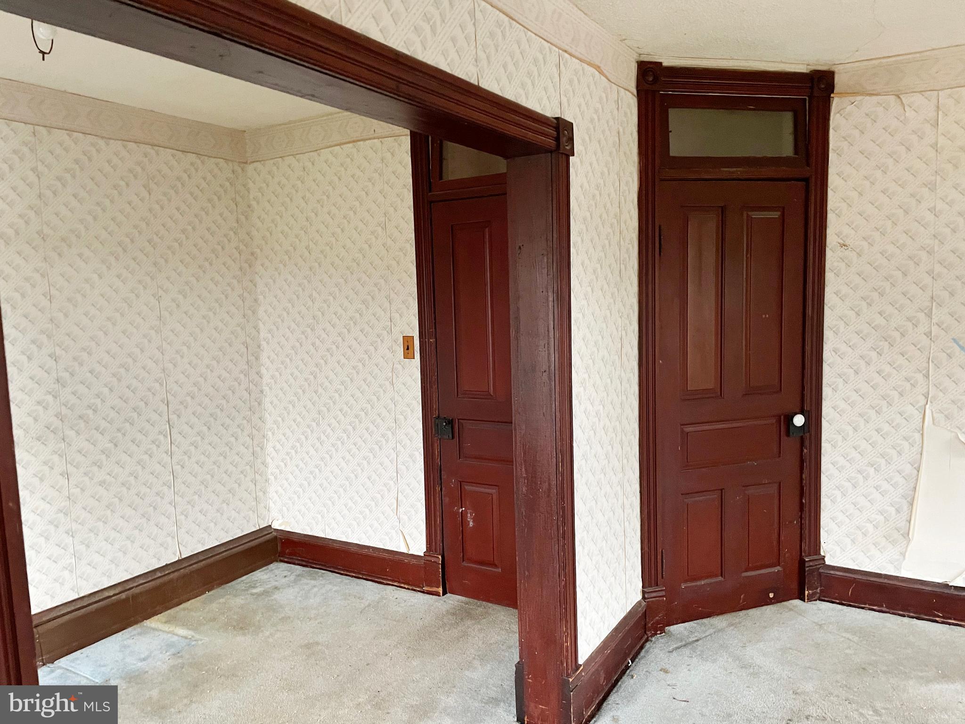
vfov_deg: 53.1
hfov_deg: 67.3
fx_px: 725
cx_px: 482
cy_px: 362
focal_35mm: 26
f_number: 1.6
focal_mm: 4.2
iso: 640
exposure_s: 1/35
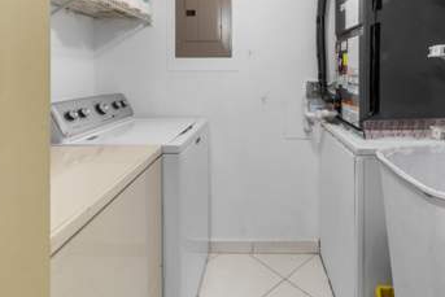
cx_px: 249
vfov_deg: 57.7
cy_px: 91
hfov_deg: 80.8
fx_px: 260
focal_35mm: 21
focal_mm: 10
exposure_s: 1
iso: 100
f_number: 8
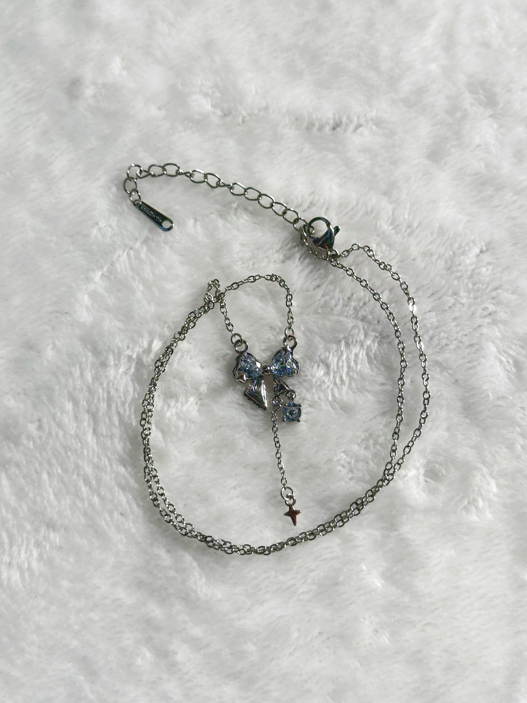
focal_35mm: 48
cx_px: 264
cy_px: 352
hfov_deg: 30.3
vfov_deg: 39.7
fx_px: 974
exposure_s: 1/3367
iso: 64
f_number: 1.78
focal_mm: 6.86
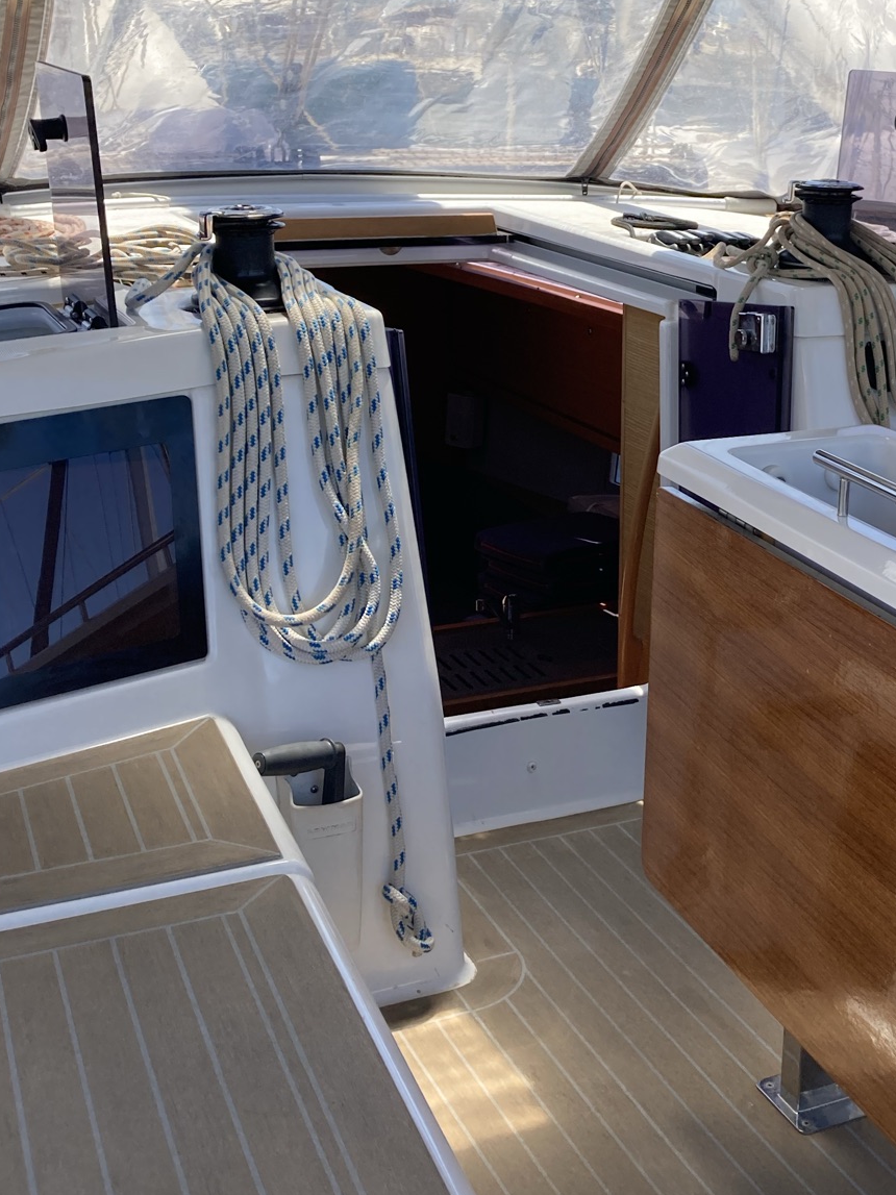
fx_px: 1726
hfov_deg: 28.9
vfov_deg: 38.1
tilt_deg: -12.3
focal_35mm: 50
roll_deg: +1.2
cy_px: 499
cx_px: 607
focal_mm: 3.99
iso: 20
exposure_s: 1/1012
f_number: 1.8
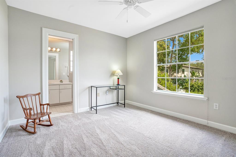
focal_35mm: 16
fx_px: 105
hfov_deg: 96.8
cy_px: 78
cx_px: 118
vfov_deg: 73.7
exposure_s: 1/80
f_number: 8
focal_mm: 16
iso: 500
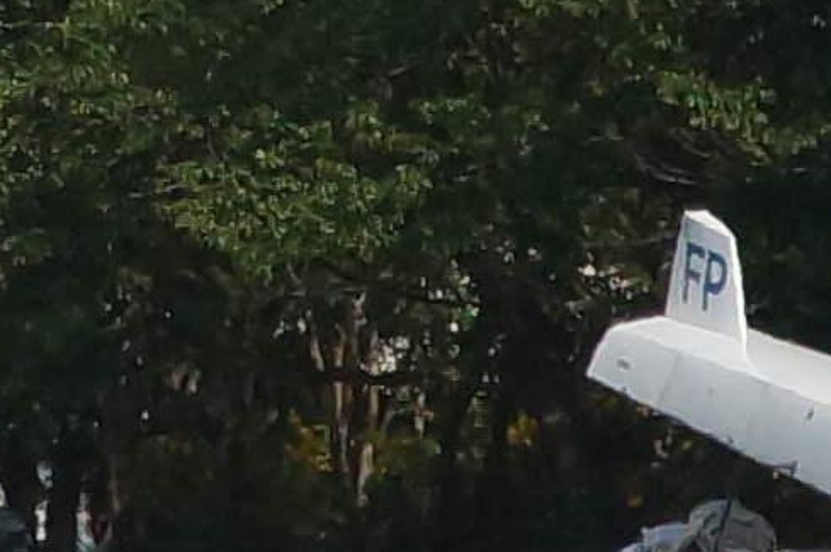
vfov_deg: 0.6
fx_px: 51100
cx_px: -369
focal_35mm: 2216
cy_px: -430
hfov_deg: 0.9
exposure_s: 1/3200
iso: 400
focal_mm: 120
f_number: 5.6
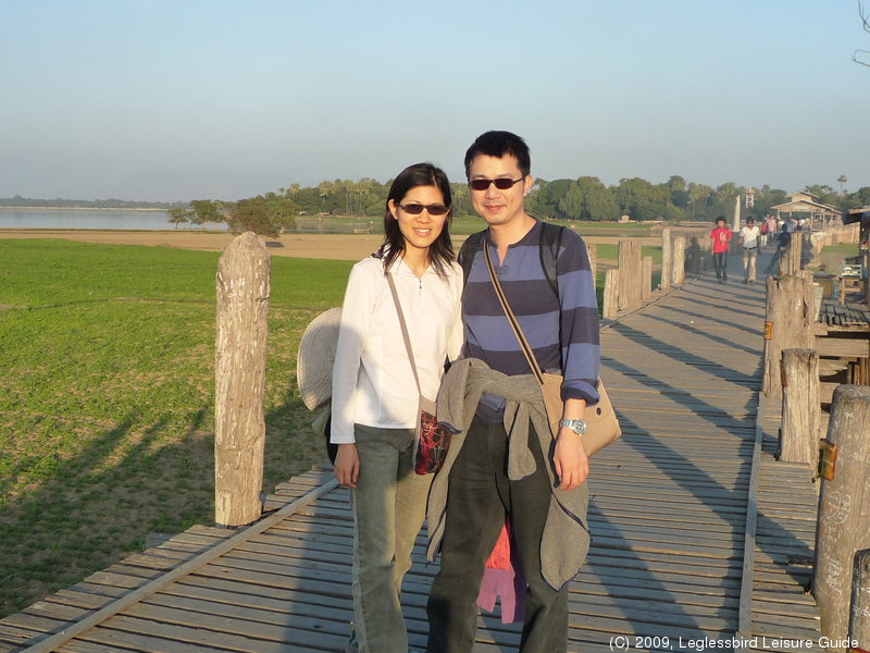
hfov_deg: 43.9
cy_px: 326
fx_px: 1081
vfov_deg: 33.6
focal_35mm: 43
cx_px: 435
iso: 160
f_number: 3.4
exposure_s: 1/500
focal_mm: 5.3
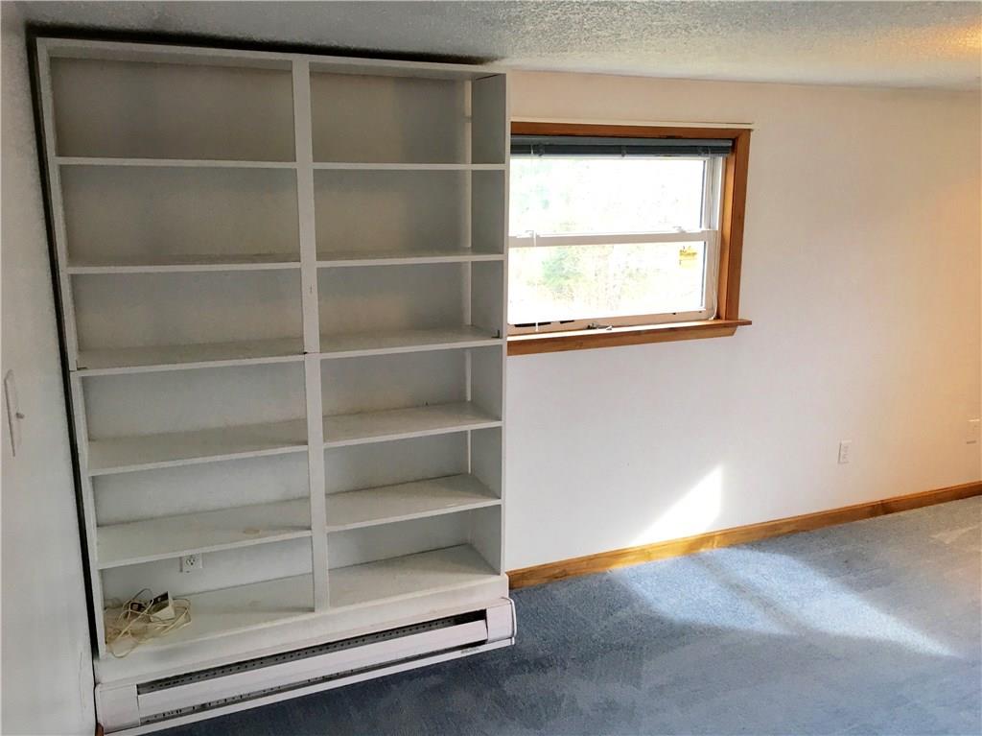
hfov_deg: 61.7
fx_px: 822
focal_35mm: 29
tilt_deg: -12.9
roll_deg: +0.8
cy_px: 368
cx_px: 491
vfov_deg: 48.2
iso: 32
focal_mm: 4.15
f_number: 2.2
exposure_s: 1/30
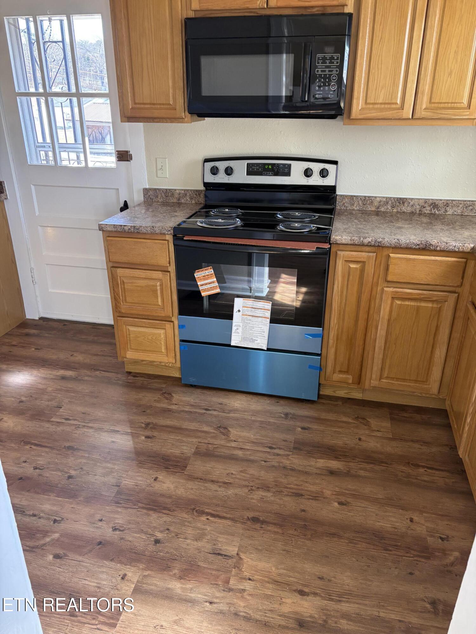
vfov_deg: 67.3
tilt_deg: -22.7
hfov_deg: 53.1
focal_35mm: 26
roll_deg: +0.8
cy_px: 317
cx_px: 238
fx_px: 477
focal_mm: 5.96
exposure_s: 1/61
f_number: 1.6
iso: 125
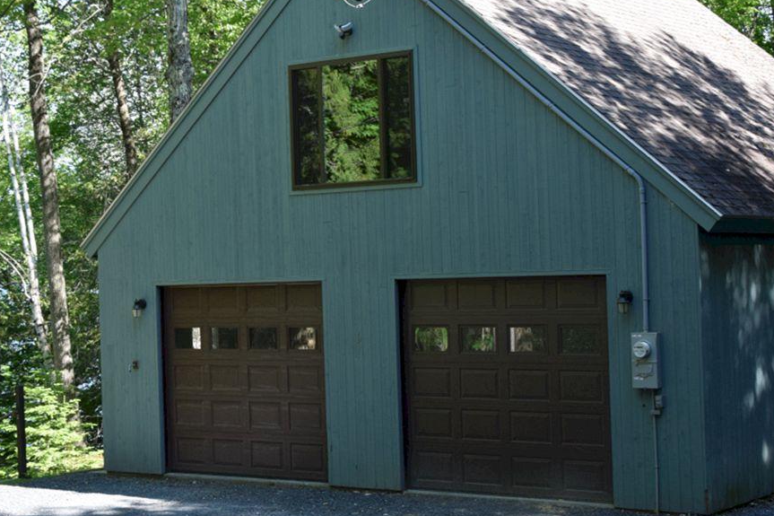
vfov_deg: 18.7
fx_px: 1569
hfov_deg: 27.7
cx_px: 345
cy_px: 237
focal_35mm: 73
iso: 400
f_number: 7.1
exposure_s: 1/200
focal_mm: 28
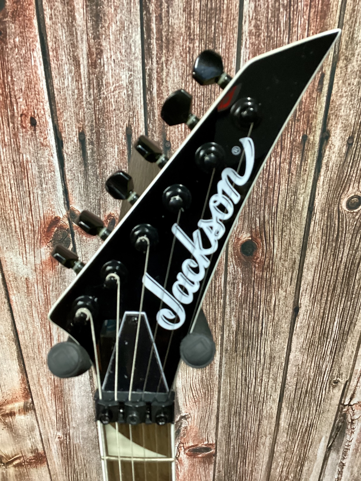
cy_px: 240
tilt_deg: -30.3
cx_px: 180
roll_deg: +0.6
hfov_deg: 45.5
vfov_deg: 58.3
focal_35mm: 31
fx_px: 431
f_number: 2.4
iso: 250
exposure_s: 1/40
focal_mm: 3.3
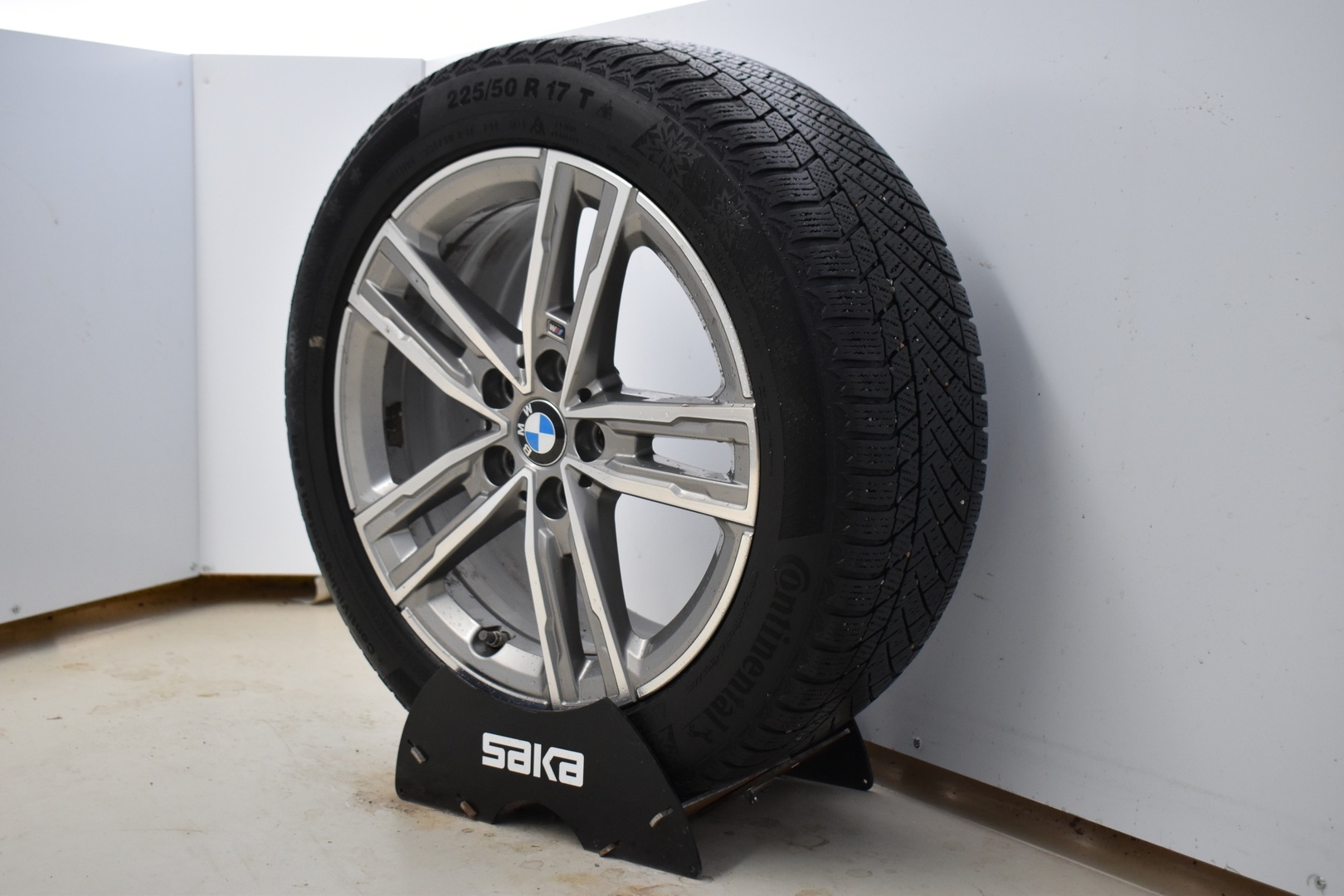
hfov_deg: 42.3
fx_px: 1736
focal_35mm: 46
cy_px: 448
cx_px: 672
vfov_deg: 28.9
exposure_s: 1/60
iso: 1000
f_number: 4.2
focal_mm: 31
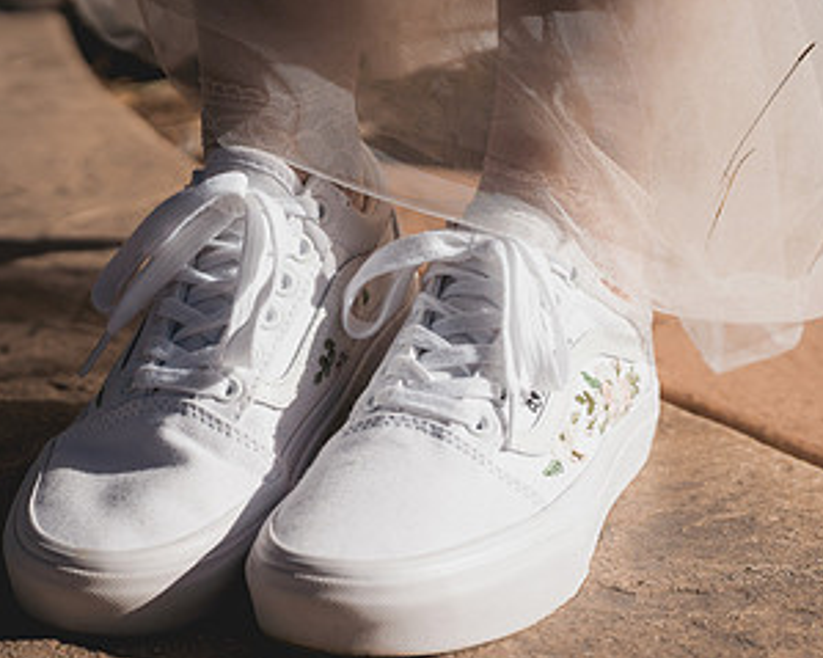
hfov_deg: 20.4
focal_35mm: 94
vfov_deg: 16.3
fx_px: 2289
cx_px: 358
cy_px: 376
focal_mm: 50
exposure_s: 1/8000
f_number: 3.2
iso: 200
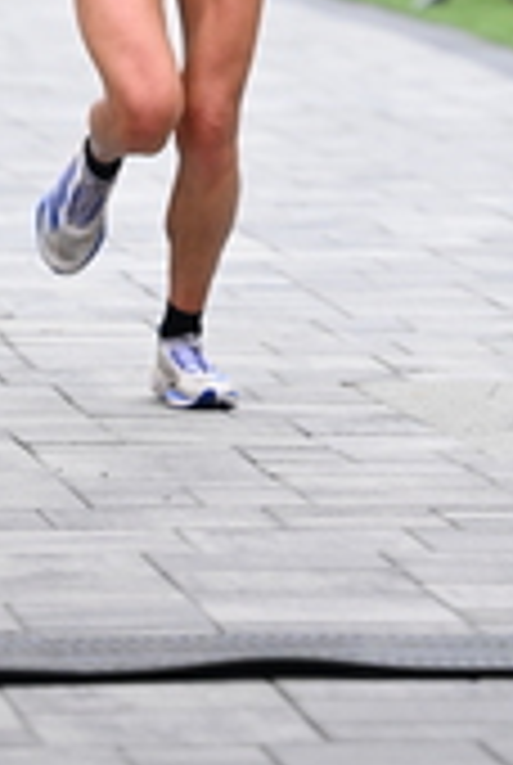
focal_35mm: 404
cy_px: -351
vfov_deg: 5.1
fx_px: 8600
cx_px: 353
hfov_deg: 3.4
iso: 1600
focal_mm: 125
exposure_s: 1/1000
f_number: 2.8
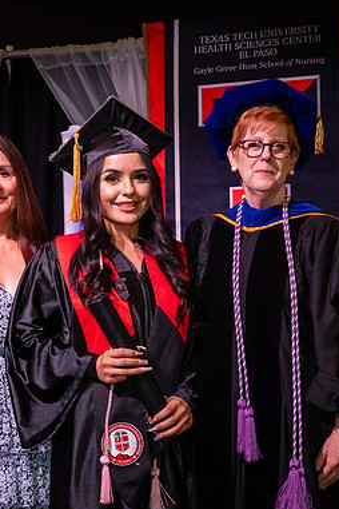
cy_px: 271
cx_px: 58
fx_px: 1427
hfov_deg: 13.5
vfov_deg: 20.2
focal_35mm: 101
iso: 1250
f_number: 5.6
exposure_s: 1/160
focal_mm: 53
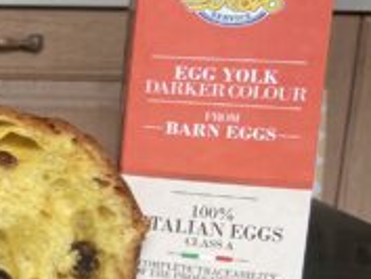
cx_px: -322
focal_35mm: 98
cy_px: 145
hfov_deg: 16.4
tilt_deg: -11.8
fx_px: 1051
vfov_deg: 15.1
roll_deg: -1.7
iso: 125
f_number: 1.8
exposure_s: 1/121
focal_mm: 4.25
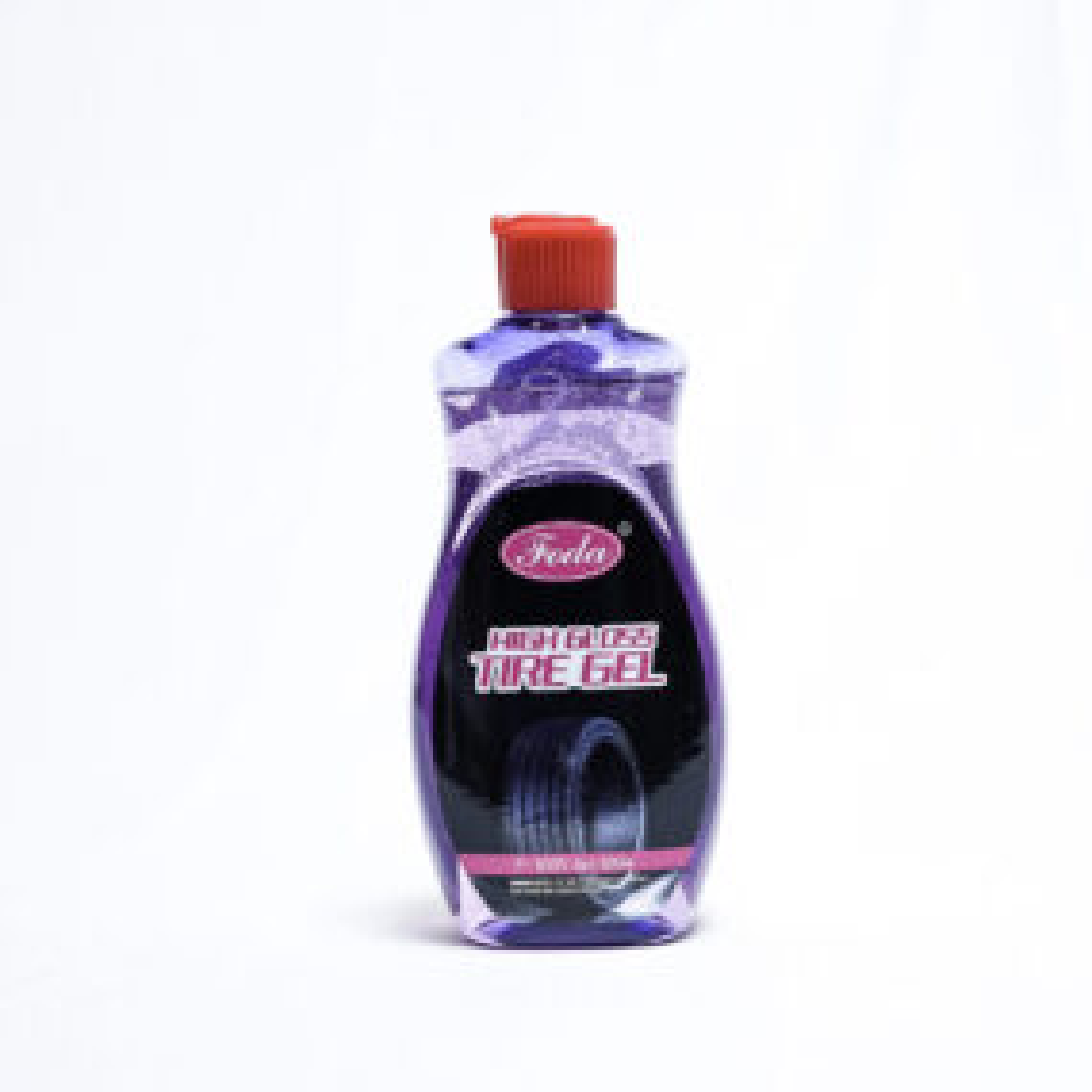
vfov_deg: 25.4
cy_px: 546
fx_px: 2427
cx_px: 579
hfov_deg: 25.4
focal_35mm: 68
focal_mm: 53
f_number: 8
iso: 3200
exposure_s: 1/250
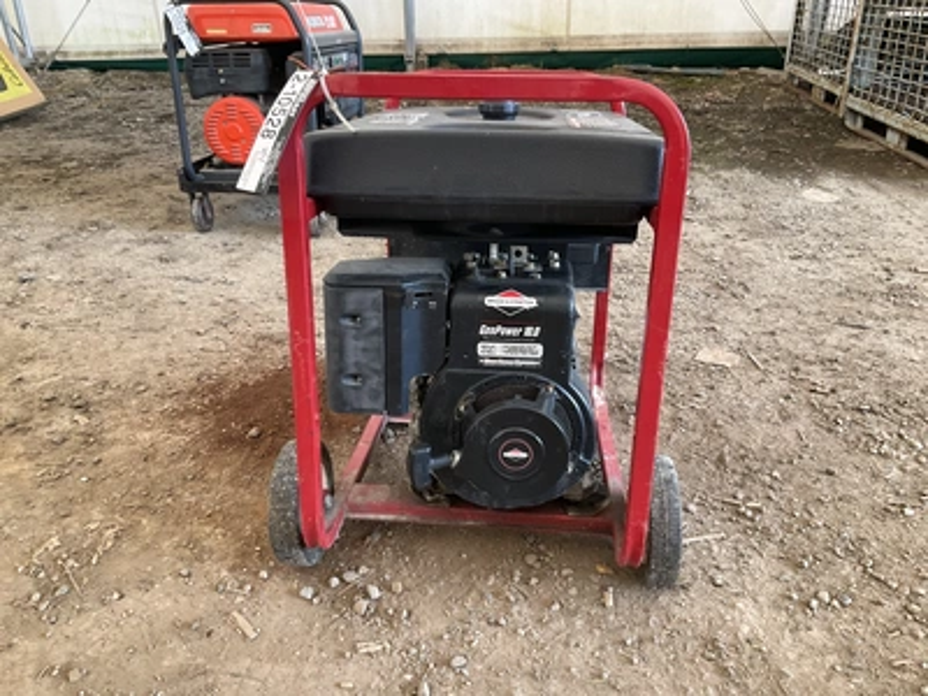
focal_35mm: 29
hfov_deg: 61.7
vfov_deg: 48.2
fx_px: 777
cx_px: 464
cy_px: 348
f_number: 1.8
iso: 50
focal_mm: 3
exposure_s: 1/122
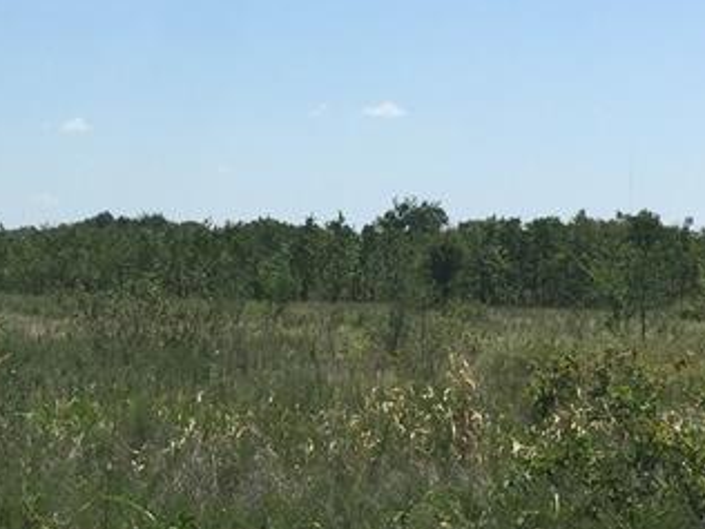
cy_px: 243
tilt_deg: -1.4
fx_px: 1914
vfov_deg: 15.7
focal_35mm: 94
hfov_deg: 20.5
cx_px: 94
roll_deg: -2.2
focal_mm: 4.15
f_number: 2.2
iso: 32
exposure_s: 1/2639
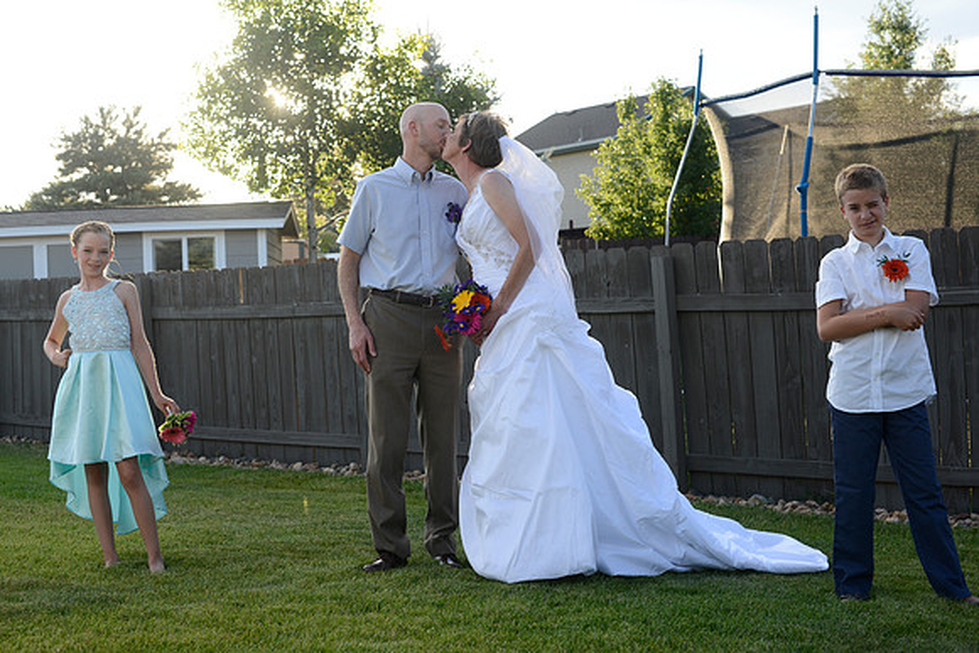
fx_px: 1360
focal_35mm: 50
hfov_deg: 39.6
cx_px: 490
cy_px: 326
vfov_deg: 27.0
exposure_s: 1/400
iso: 400
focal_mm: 50
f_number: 5
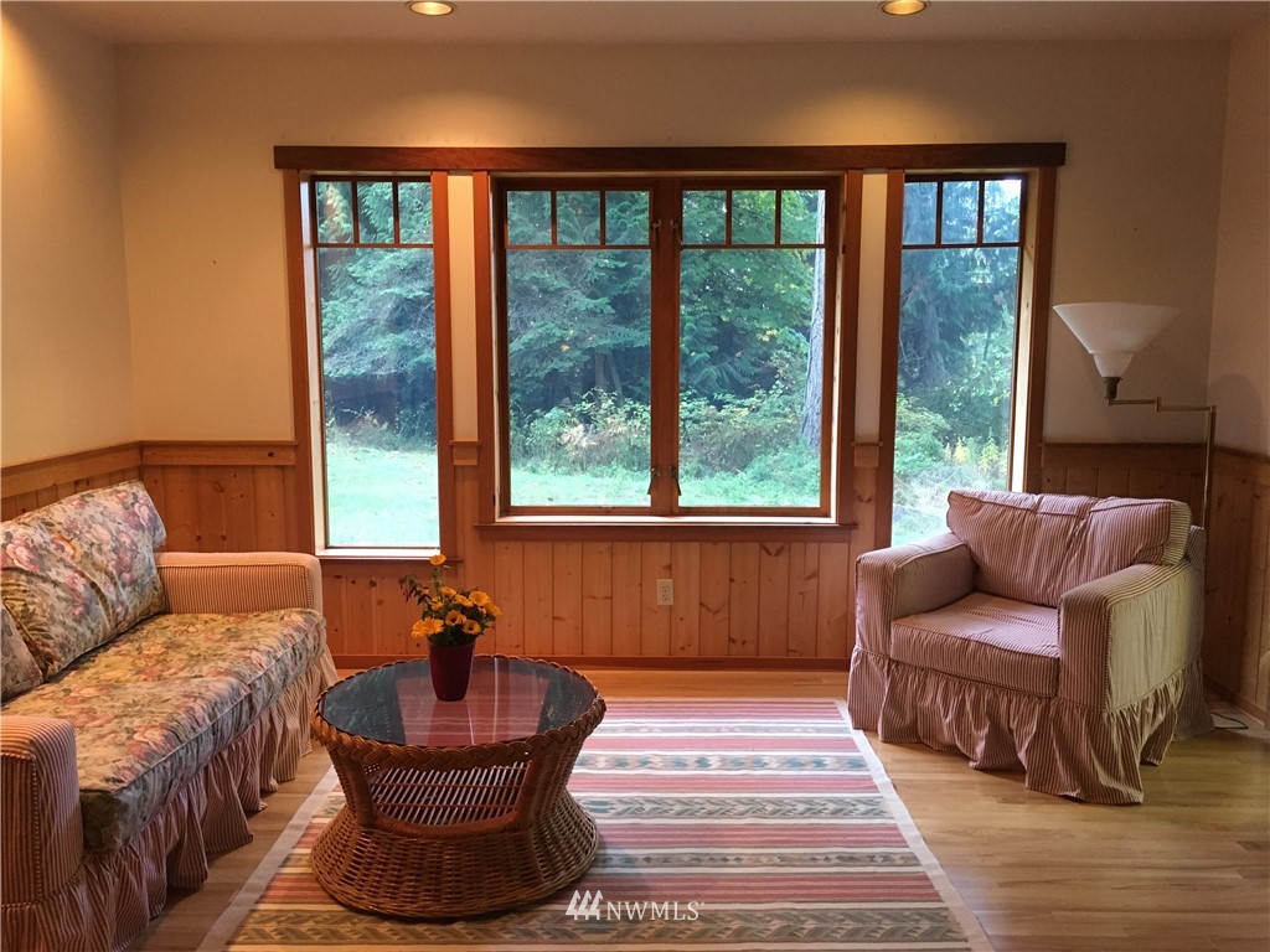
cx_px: 635
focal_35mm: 29
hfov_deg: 61.7
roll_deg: +0.1
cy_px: 476
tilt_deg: -7.1
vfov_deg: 48.2
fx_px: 1064
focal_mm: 4.15
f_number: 2.2
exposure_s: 1/30
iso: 125
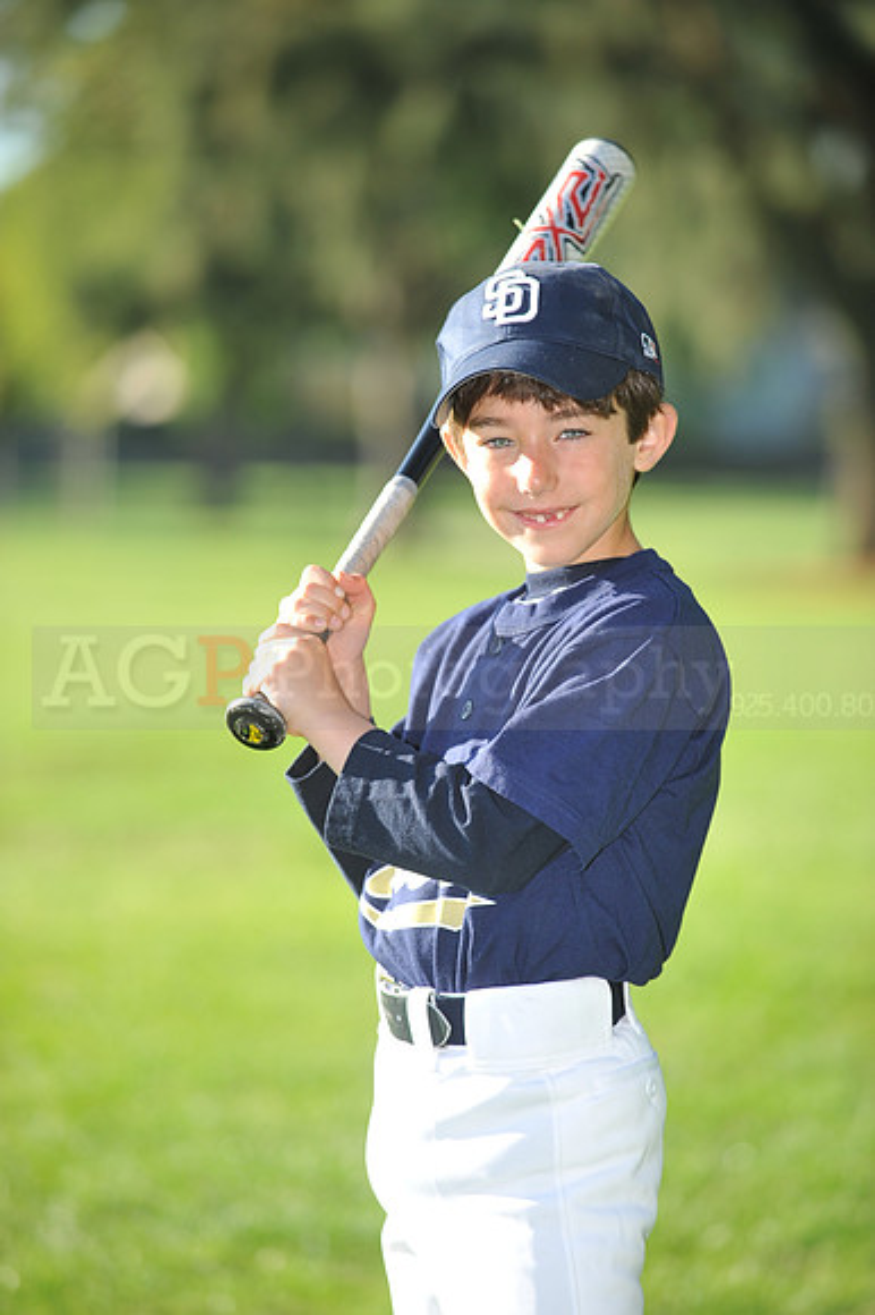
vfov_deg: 11.8
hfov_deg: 7.8
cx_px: 438
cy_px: 658
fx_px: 6387
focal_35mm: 175
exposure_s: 1/640
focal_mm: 175
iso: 200
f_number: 4
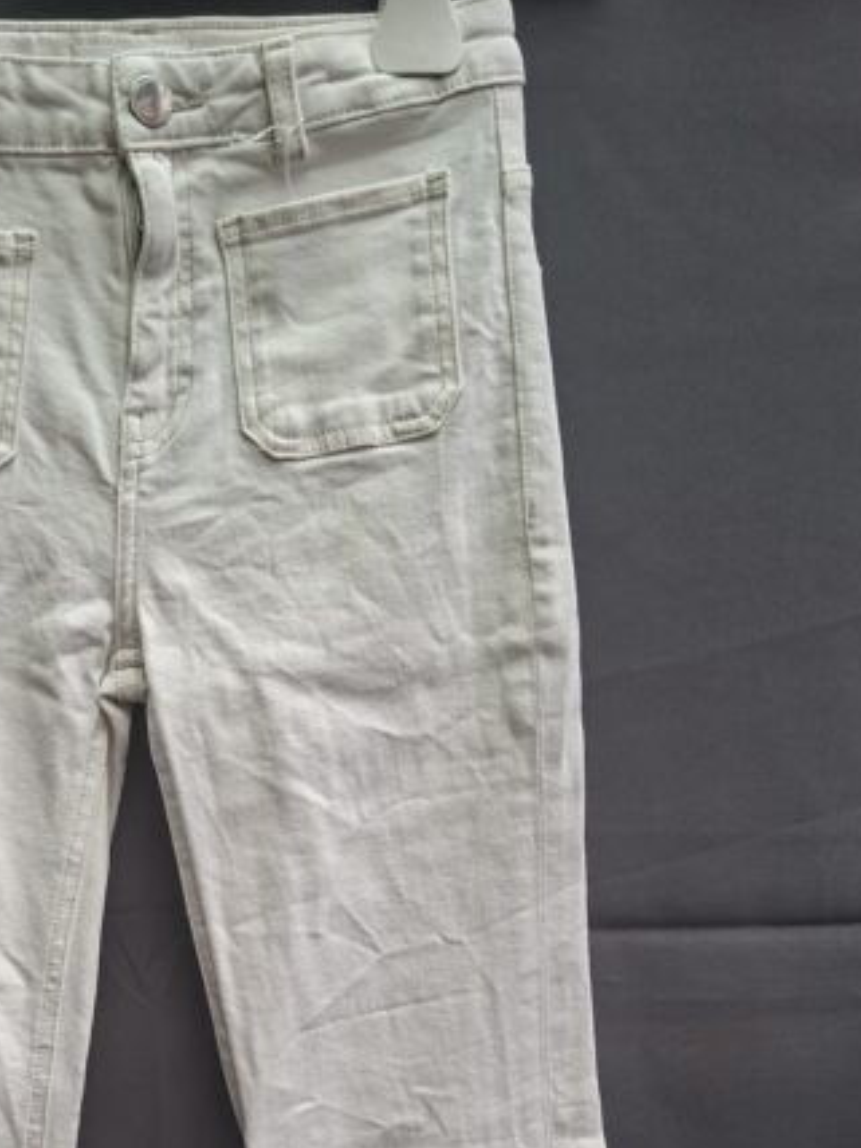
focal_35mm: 43
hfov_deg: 32.6
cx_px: 161
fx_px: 1426
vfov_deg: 41.4
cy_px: 966
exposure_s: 1/120
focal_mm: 5.54
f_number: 1.8
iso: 50
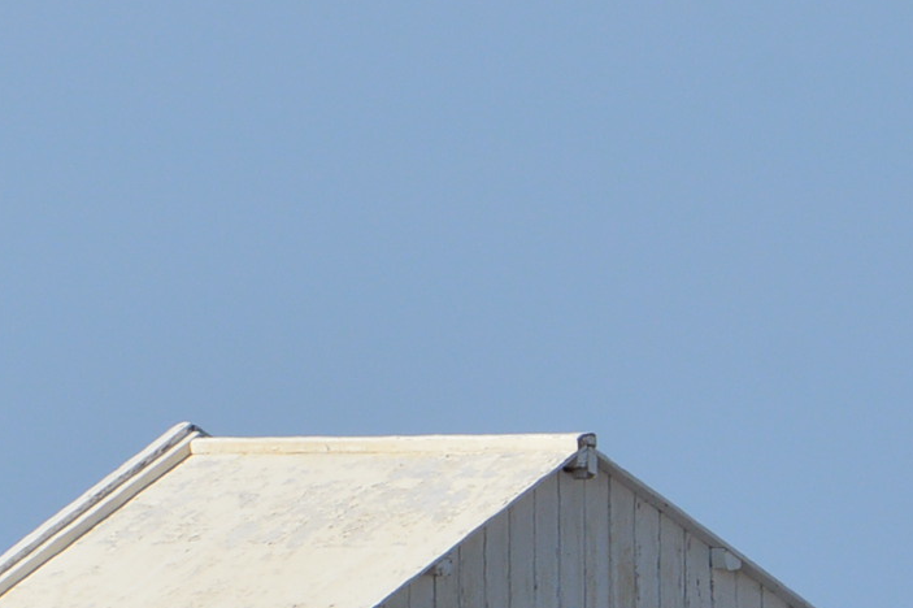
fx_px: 39036
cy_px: 867
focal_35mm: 1540
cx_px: -78
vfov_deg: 0.9
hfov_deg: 1.3
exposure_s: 1/500
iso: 220
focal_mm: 240
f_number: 11
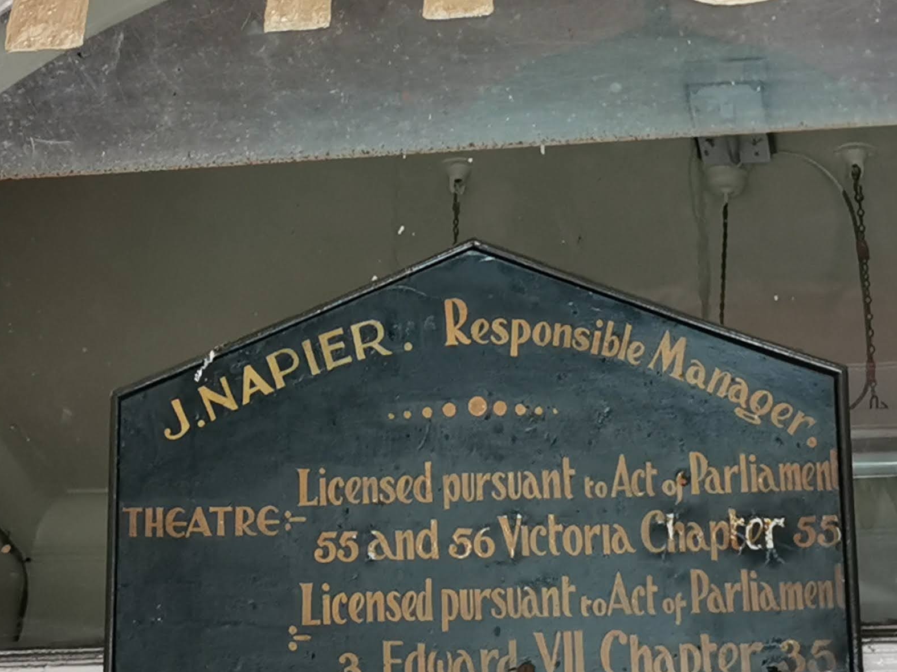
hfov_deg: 19.3
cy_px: -23
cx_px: 478
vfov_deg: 14.2
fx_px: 2643
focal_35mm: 102
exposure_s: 1/50
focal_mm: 5.56
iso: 160
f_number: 1.6
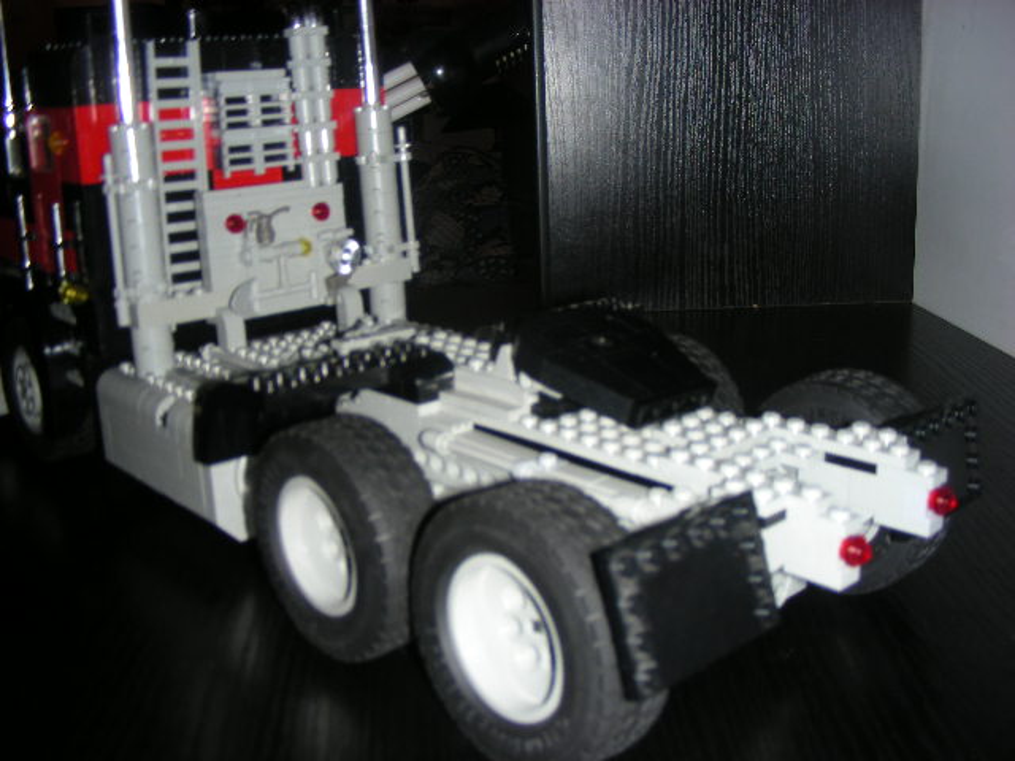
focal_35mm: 38
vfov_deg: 37.7
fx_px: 1114
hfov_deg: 49.0
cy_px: 380
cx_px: 508
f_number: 3.5
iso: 50
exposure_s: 1/60
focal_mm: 6.3
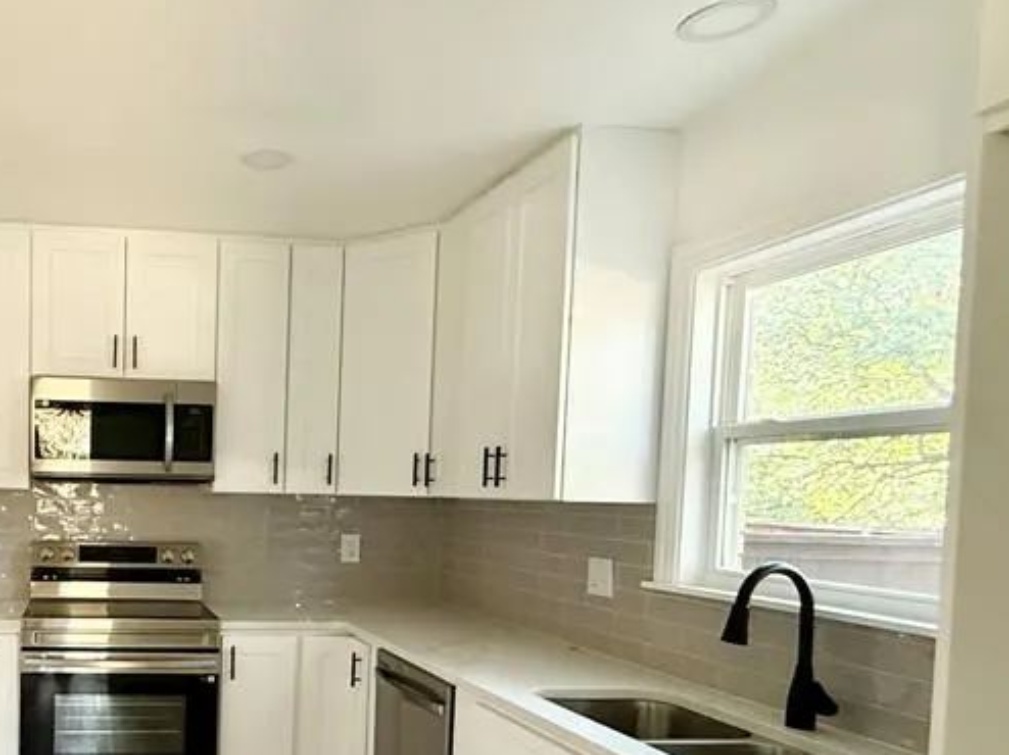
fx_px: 845
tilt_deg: -2.6
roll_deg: -0.5
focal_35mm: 29
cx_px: 182
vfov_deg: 46.8
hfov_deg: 56.5
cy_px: 546
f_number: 2.2
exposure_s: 1/68
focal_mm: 2.22
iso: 320
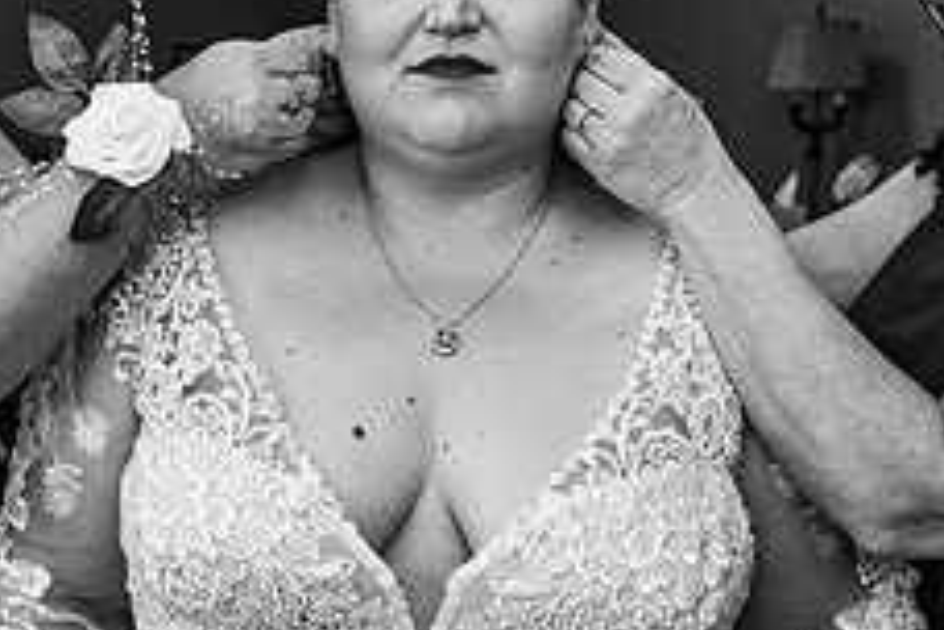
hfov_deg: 32.8
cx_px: 393
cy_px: 305
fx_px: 1599
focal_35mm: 61
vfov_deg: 22.3
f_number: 4.5
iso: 1250
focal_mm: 24
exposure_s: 1/200
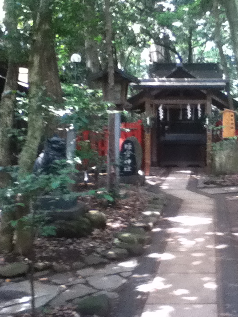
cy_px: 158
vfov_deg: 43.8
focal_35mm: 43
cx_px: 201
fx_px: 394
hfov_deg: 32.4
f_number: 2.4
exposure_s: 1/30
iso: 250
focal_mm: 3.85
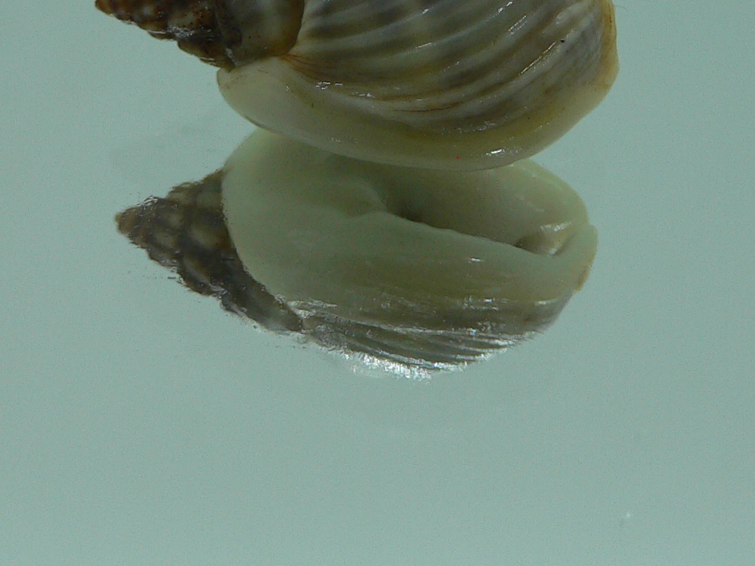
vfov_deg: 20.3
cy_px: 45
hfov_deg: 27.4
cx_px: 372
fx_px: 1548
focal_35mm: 71
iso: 80
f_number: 2.8
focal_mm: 4.6
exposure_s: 1/80
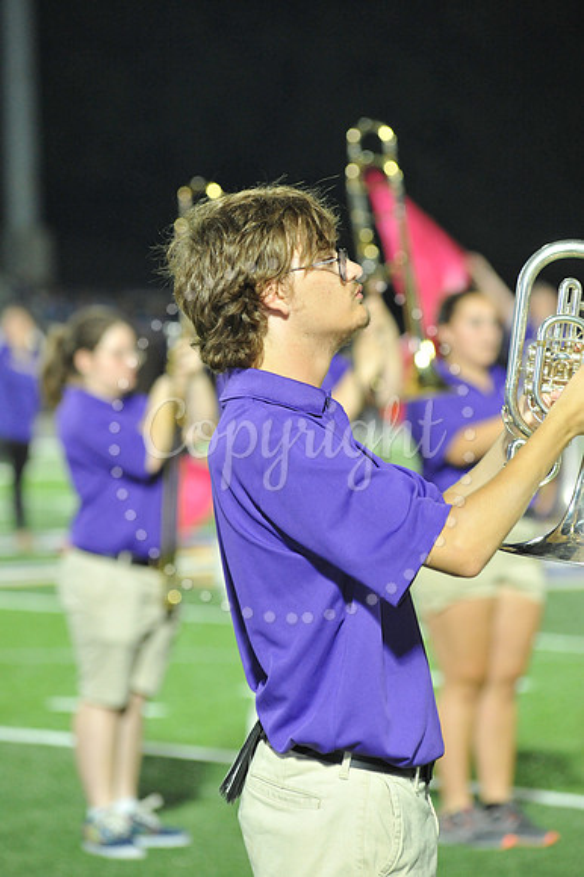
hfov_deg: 6.9
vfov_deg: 10.3
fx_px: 4872
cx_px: 292
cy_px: 438
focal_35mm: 200
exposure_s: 1/250
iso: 4000
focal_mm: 200
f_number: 5.6
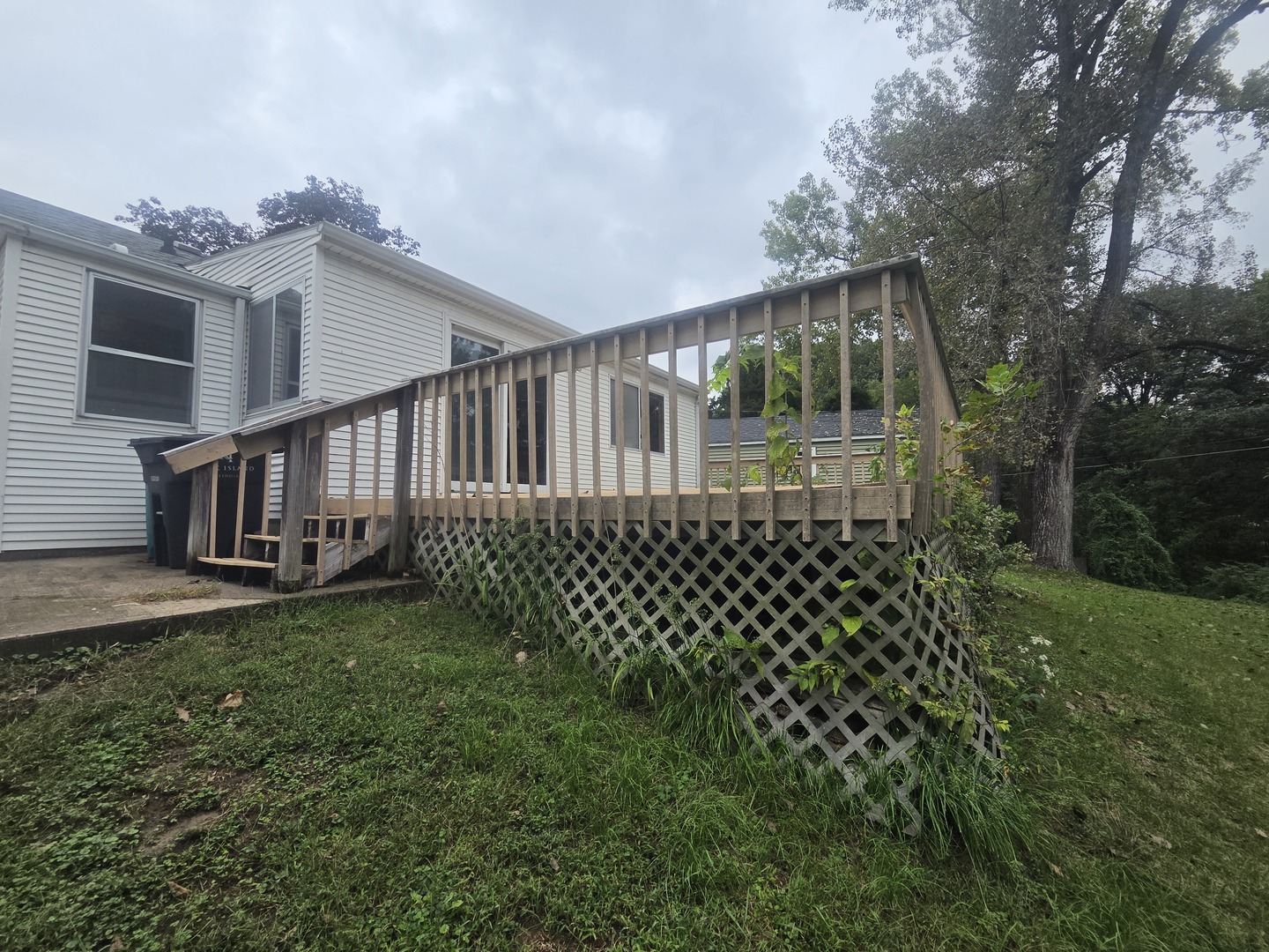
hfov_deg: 106.2
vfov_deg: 89.9
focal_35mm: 13
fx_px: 477
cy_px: 476
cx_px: 634
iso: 100
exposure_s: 1/1509
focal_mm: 2.2
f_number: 2.2
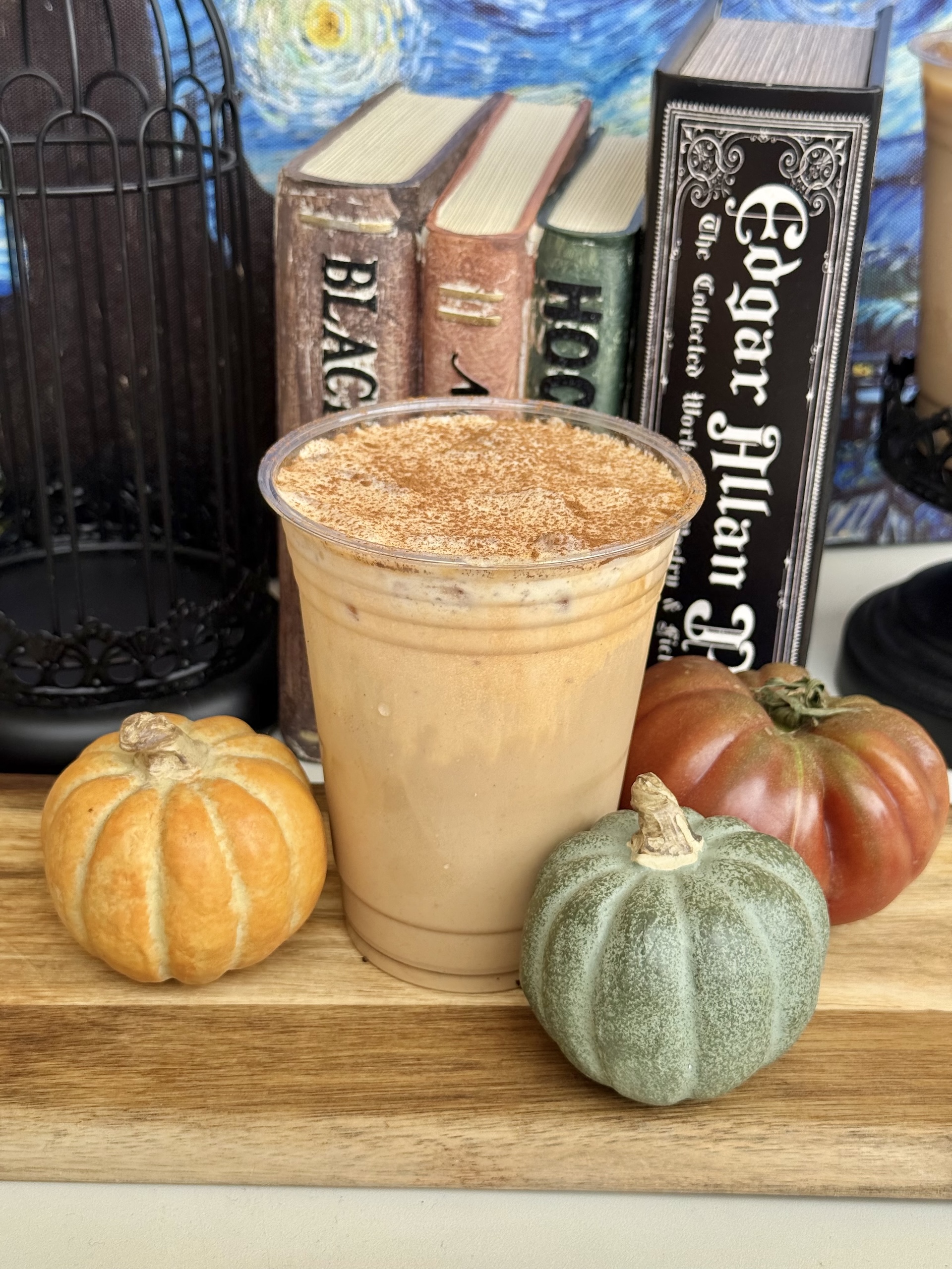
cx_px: 476
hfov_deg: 30.3
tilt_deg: -26.6
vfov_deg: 39.7
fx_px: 1760
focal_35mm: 48
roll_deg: -3.0
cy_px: 634
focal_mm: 6.76
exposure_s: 1/1222
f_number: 1.78
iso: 80
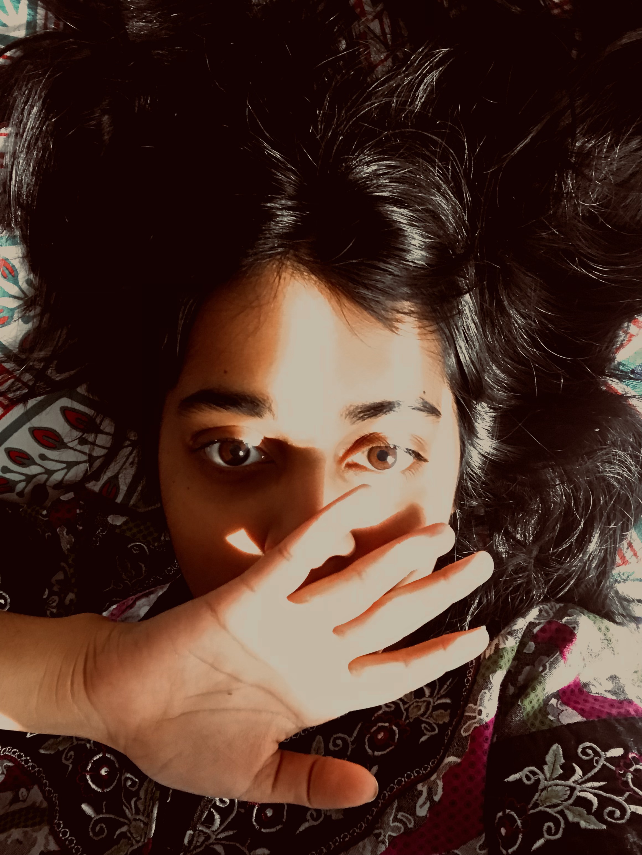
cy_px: 428
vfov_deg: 56.8
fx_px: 790
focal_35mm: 32
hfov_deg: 44.2
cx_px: 321
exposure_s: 1/17
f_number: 2.2
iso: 200
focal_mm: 2.87
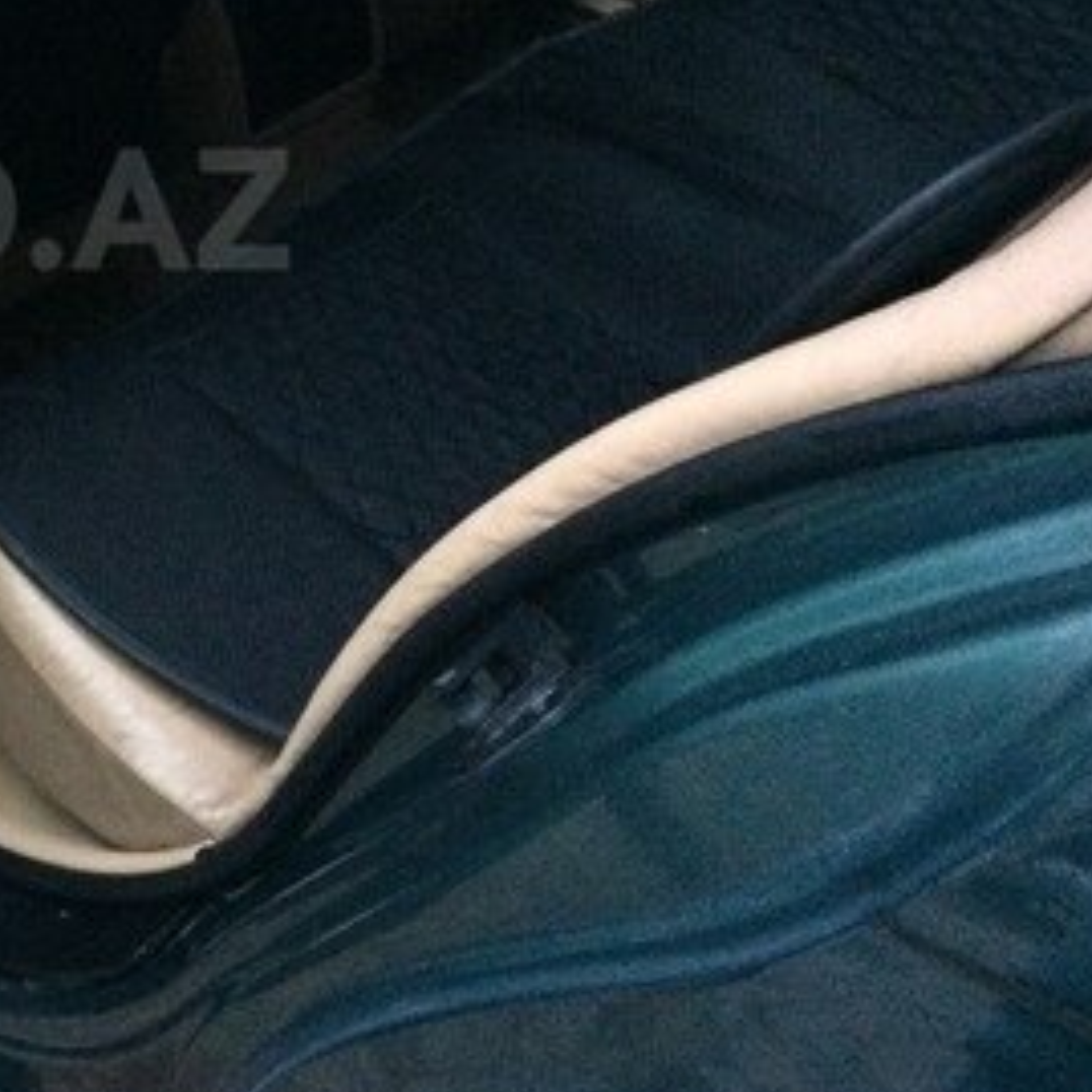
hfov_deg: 25.2
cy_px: 209
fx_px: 2248
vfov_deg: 26.8
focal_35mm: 63
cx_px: -126
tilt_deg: -36.9
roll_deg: +2.3
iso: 400
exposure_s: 1/17
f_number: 2.2
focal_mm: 4.15
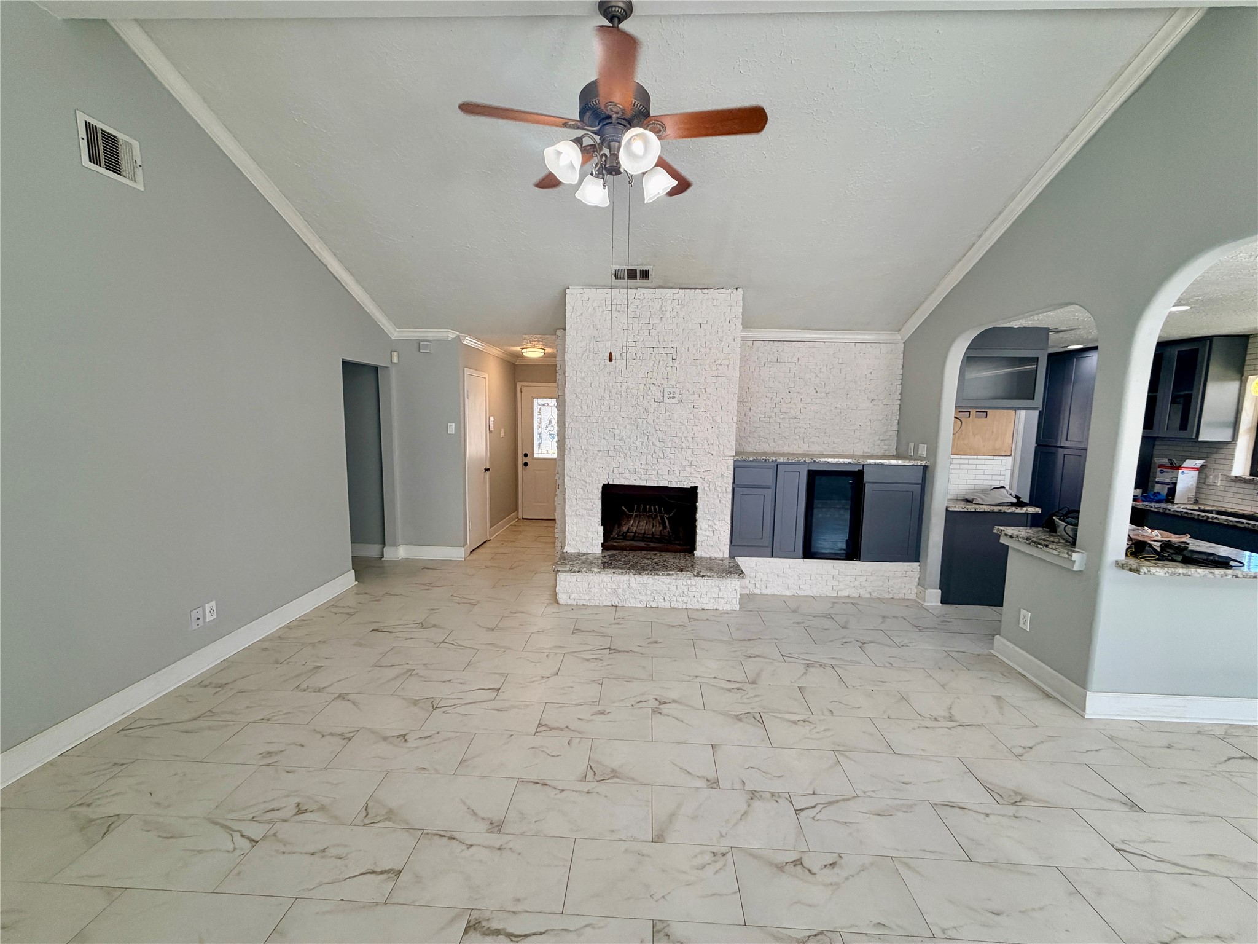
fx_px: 509
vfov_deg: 85.7
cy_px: 472
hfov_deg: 102.1
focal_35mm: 14
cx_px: 629
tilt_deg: -6.7
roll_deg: -0.5
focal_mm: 2.22
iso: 125
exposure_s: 1/120
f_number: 2.2
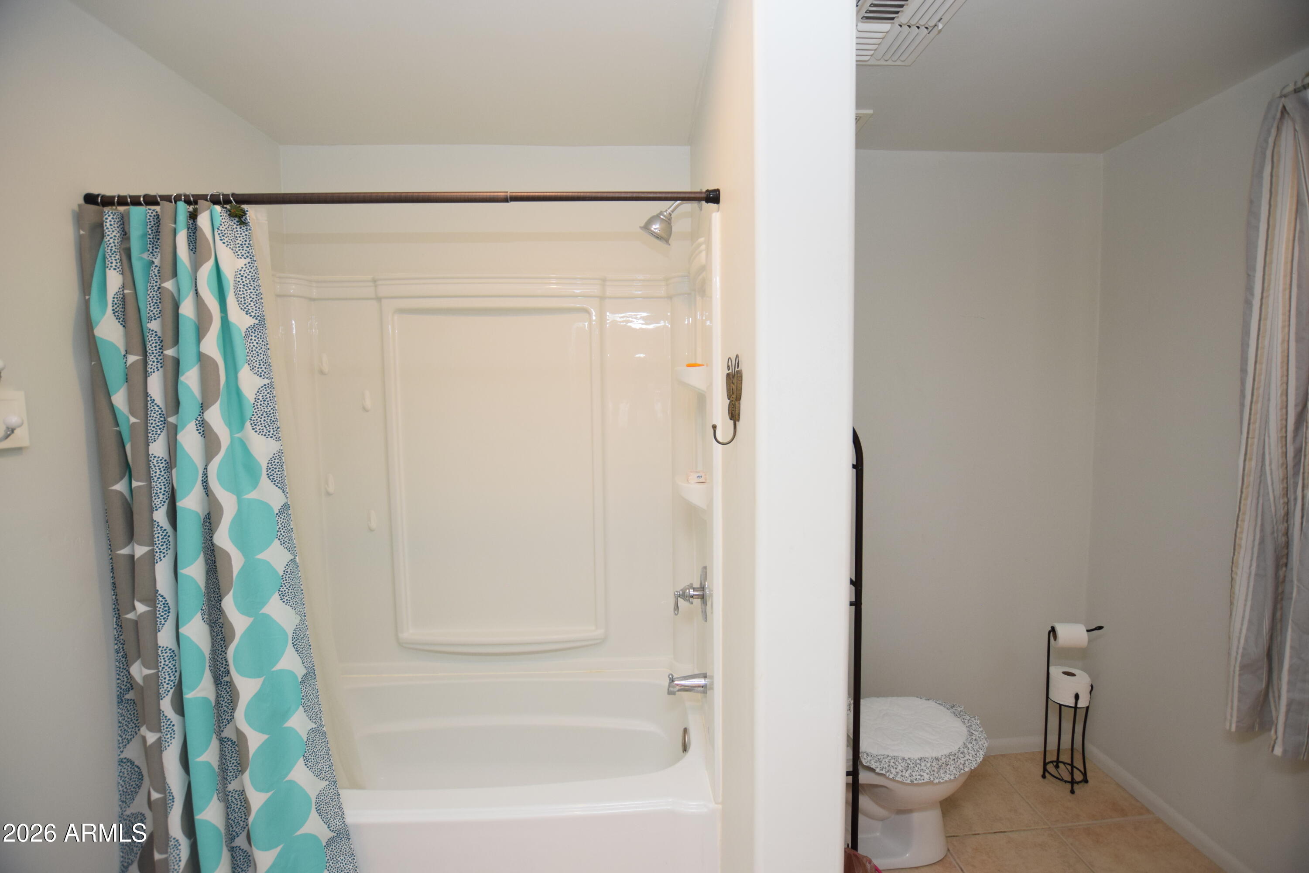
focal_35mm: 15
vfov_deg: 77.3
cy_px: 436
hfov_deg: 100.4
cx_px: 654
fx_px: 545
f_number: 3.5
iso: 800
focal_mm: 10
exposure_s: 1/60
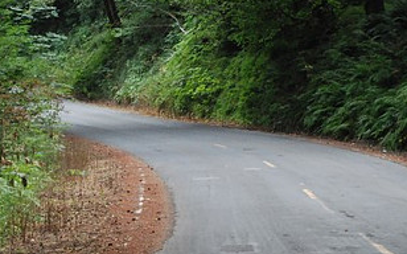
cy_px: 202
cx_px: 213
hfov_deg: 11.7
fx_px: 1984
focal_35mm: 179
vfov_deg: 7.3
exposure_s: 1/125
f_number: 5.3
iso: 1600
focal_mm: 62
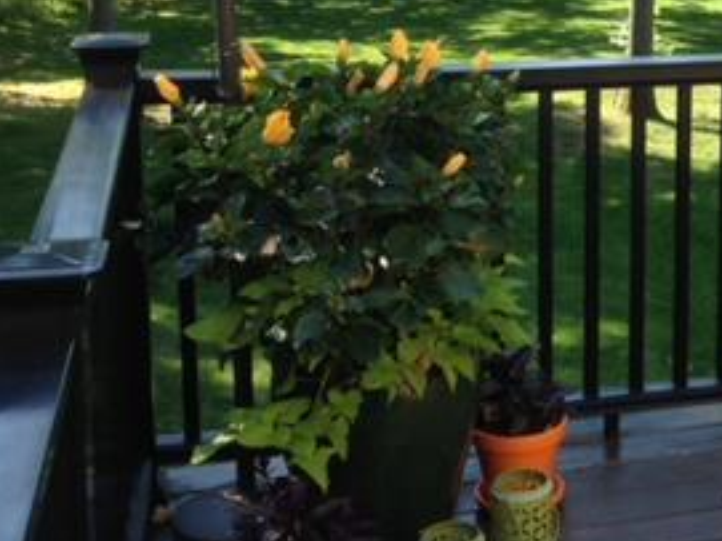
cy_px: 83
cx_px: 799
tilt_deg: -12.1
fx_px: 1626
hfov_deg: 23.5
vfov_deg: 18.6
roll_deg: -0.6
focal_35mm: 78
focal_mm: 4.12
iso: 50
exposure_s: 1/215
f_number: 2.4
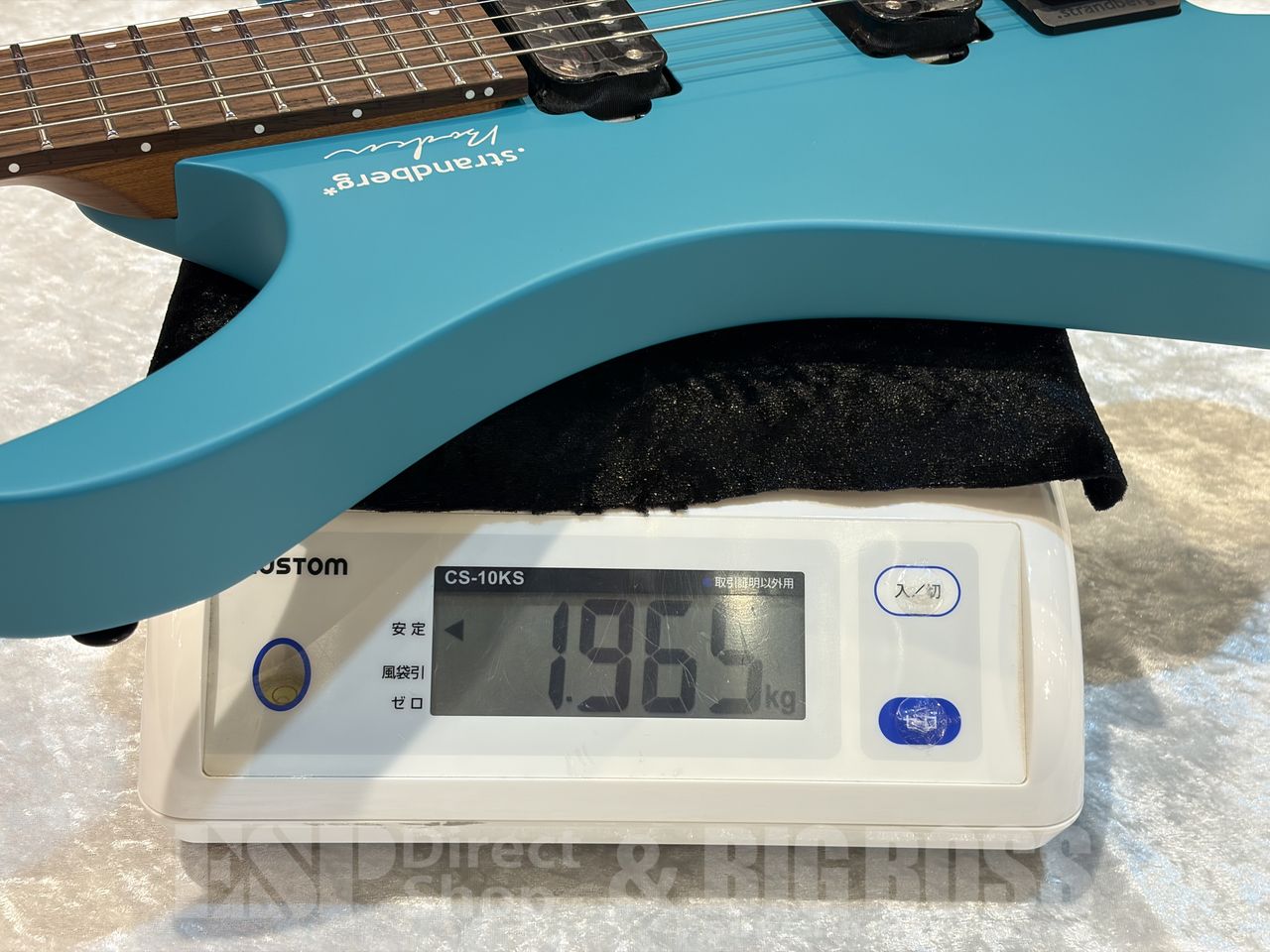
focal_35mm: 52
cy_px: 476
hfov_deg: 36.8
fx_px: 1908
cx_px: 635
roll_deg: -1.4
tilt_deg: -40.9
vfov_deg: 28.0
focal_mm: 5.96
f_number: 1.6
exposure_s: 1/60
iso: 100
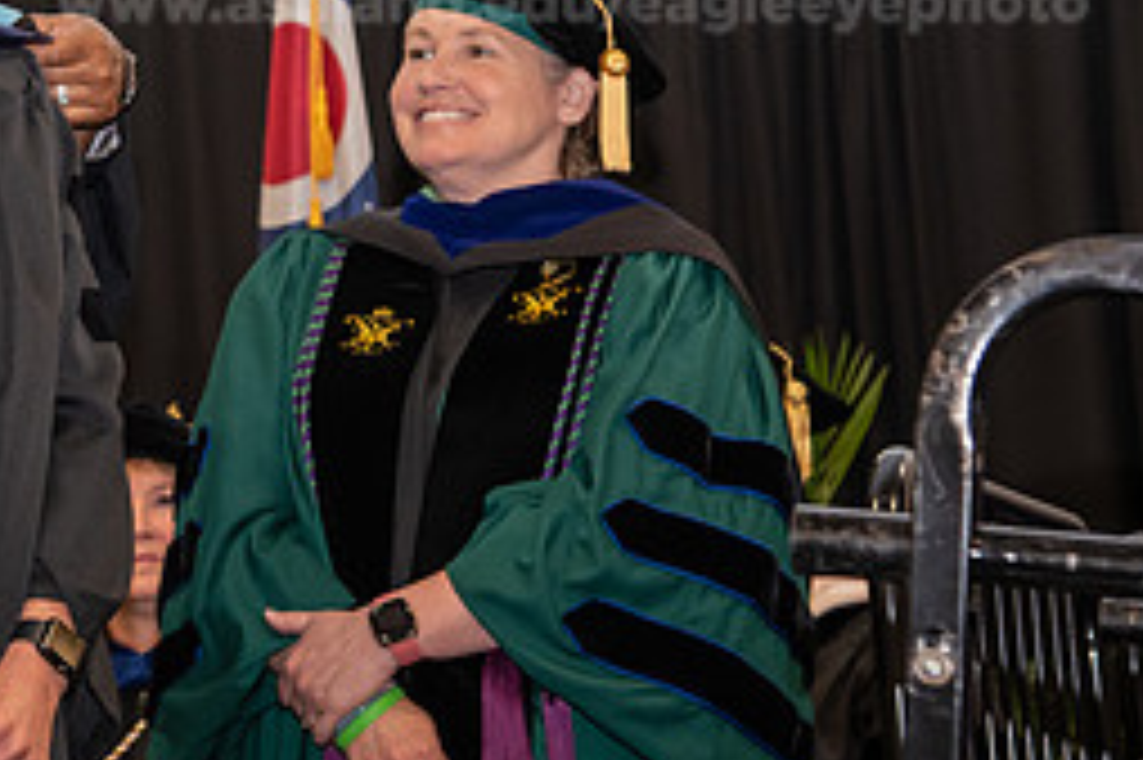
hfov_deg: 13.3
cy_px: 97
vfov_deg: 9.0
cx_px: -148
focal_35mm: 151
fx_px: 4791
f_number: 5
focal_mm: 66
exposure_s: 1/125
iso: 2000
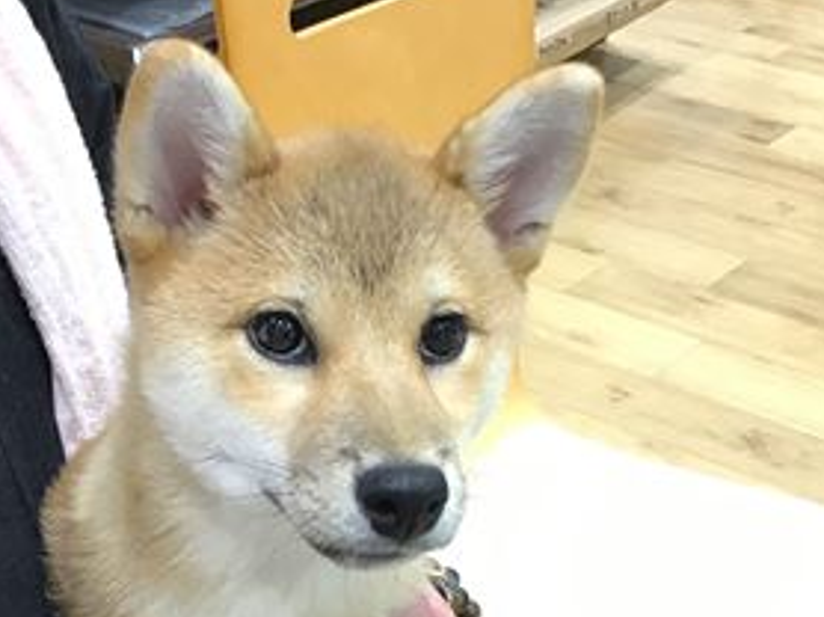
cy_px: 537
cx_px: 261
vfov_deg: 21.5
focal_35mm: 67
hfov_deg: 28.8
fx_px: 1593
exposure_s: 1/30
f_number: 2.4
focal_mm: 3.3
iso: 80
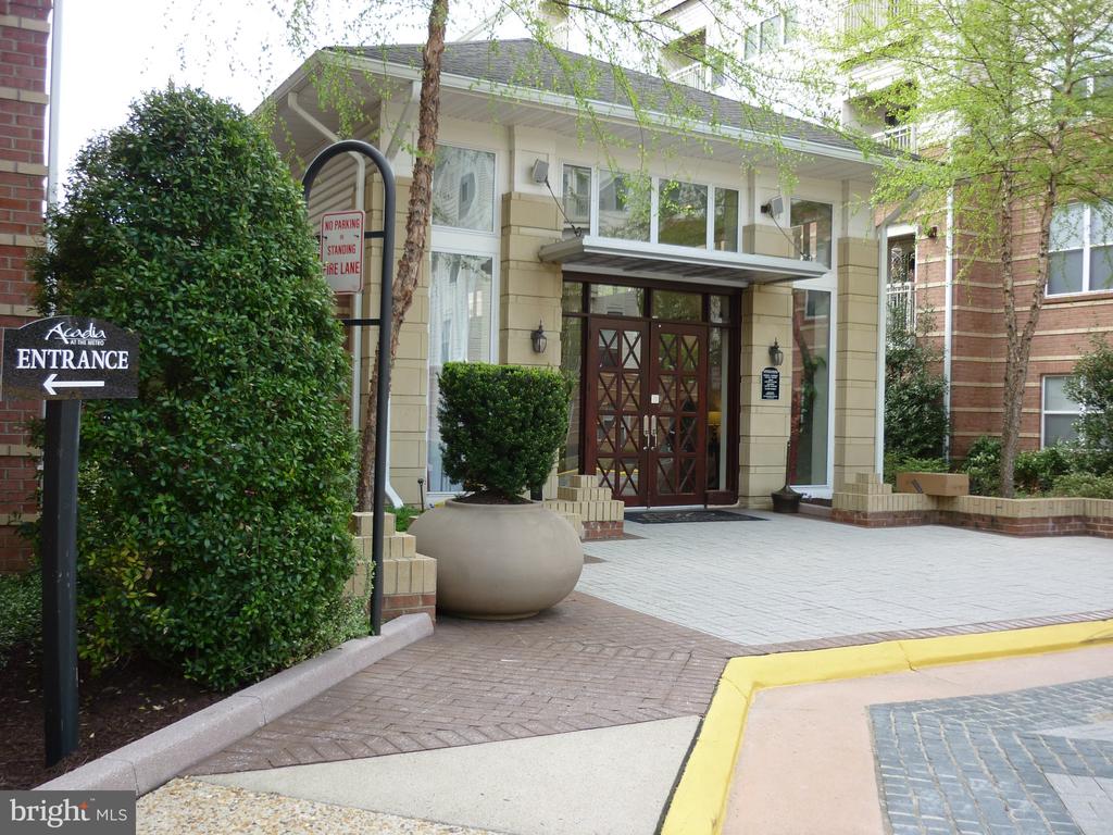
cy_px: 418
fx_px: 1061
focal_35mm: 33
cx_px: 556
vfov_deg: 42.9
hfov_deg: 55.4
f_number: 2.8
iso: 80
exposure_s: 1/200
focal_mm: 5.5
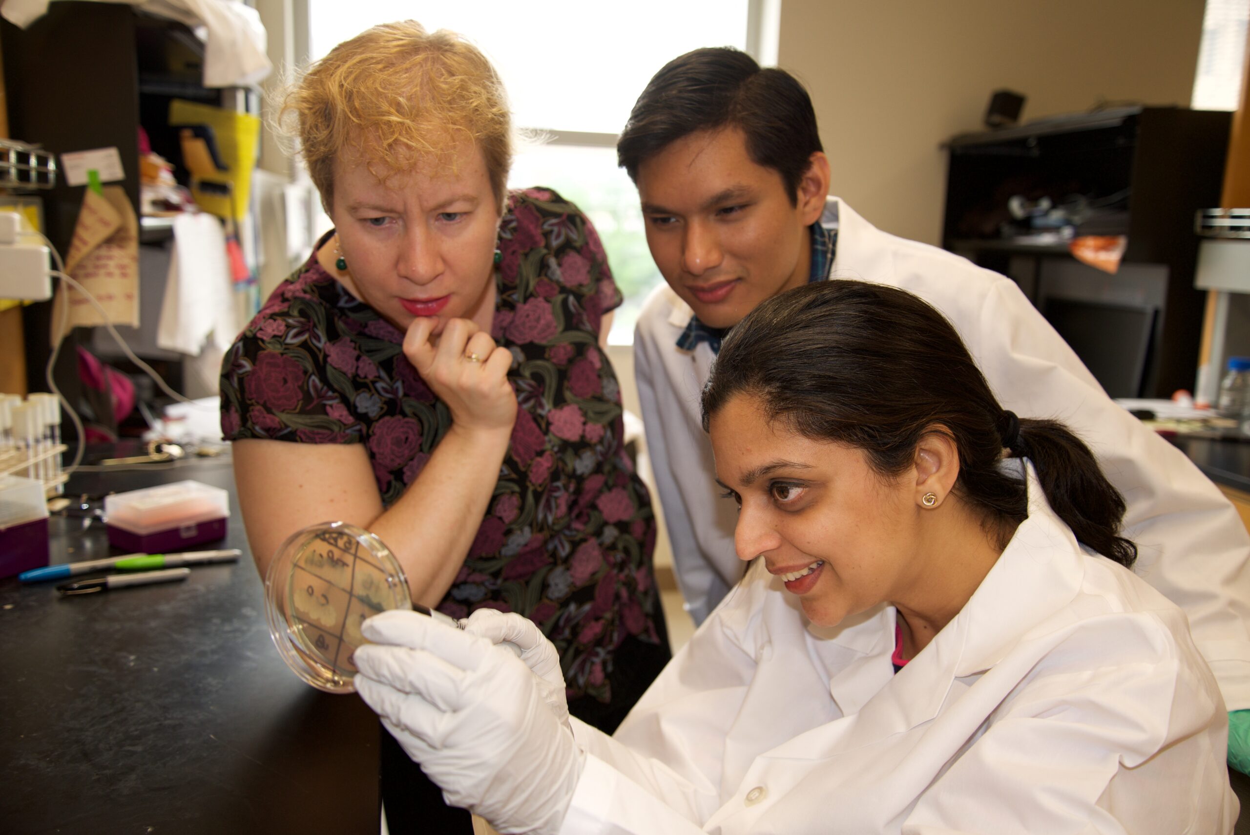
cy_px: 418
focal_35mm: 32
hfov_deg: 58.7
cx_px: 625
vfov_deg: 41.2
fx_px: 1111
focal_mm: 32
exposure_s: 1/60
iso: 400
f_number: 4
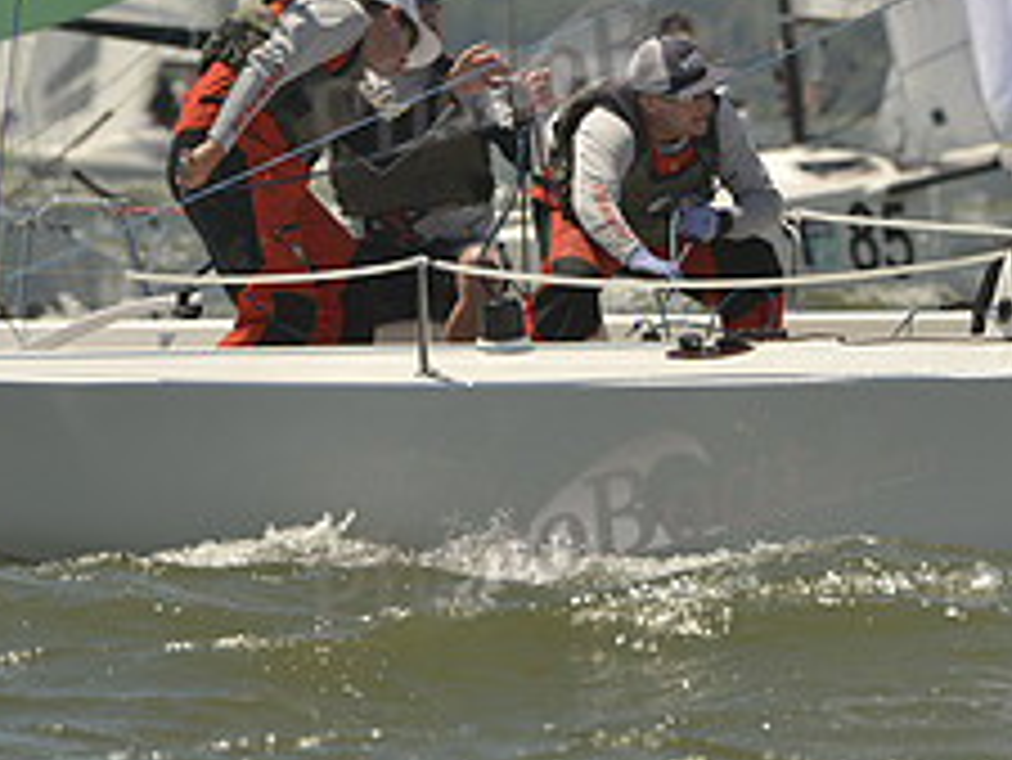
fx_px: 27554
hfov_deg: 2.1
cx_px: 1174
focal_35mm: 942
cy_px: 227
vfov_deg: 1.6
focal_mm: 380
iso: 280
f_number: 10
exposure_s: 1/1250
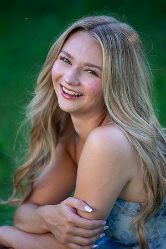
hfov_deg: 6.9
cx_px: 83
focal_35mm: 200
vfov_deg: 10.3
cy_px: 124
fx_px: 1383
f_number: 4
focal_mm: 200
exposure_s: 1/200
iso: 160
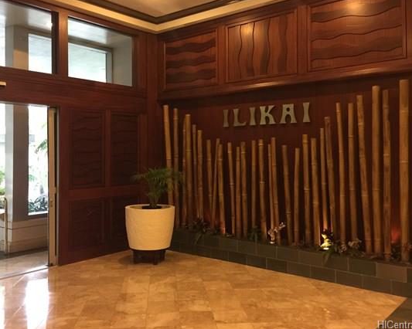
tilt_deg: +0.9
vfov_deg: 43.3
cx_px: 198
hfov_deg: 52.8
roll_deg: +0.4
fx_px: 414
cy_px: 147
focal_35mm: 34
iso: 125
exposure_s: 1/10
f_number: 2.2
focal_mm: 4.15
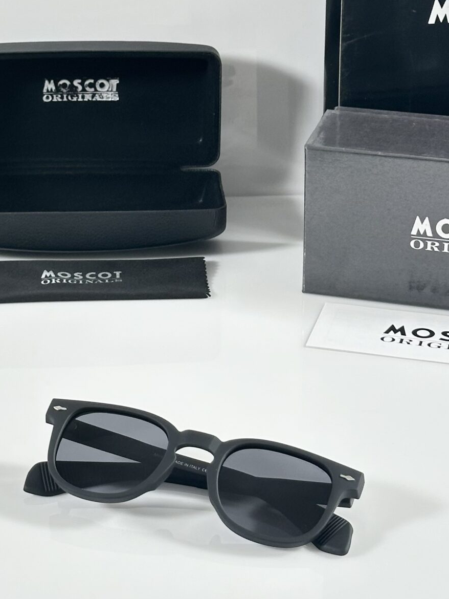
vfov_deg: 18.7
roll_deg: +1.2
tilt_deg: -23.6
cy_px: 259
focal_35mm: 105
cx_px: 139
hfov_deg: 14.1
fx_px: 1815
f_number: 1.78
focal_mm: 6.86
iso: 64
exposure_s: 1/50
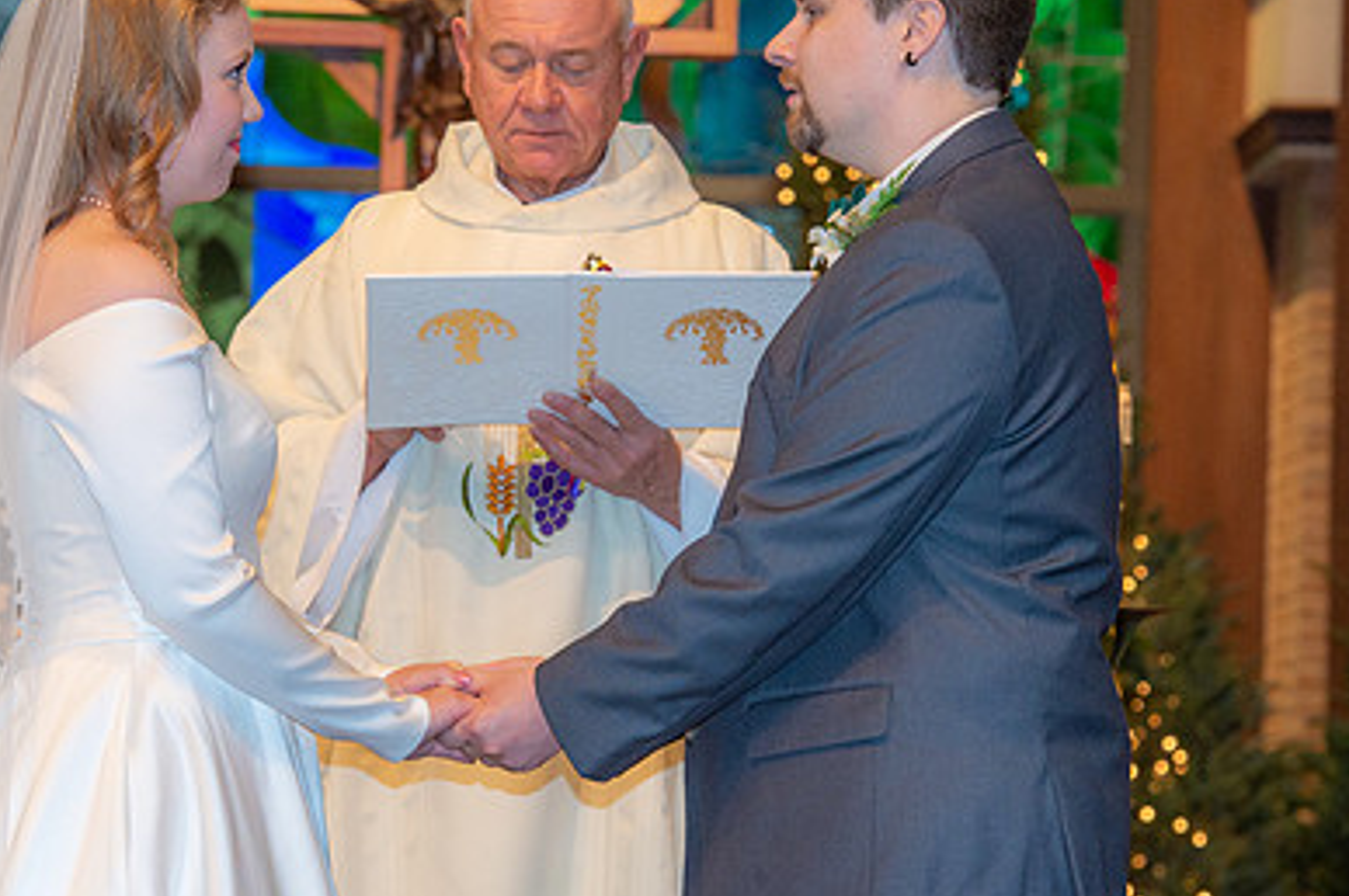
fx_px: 7563
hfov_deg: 10.2
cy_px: 511
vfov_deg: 6.8
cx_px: 608
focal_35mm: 202
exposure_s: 1/100
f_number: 7.1
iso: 1600
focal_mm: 135
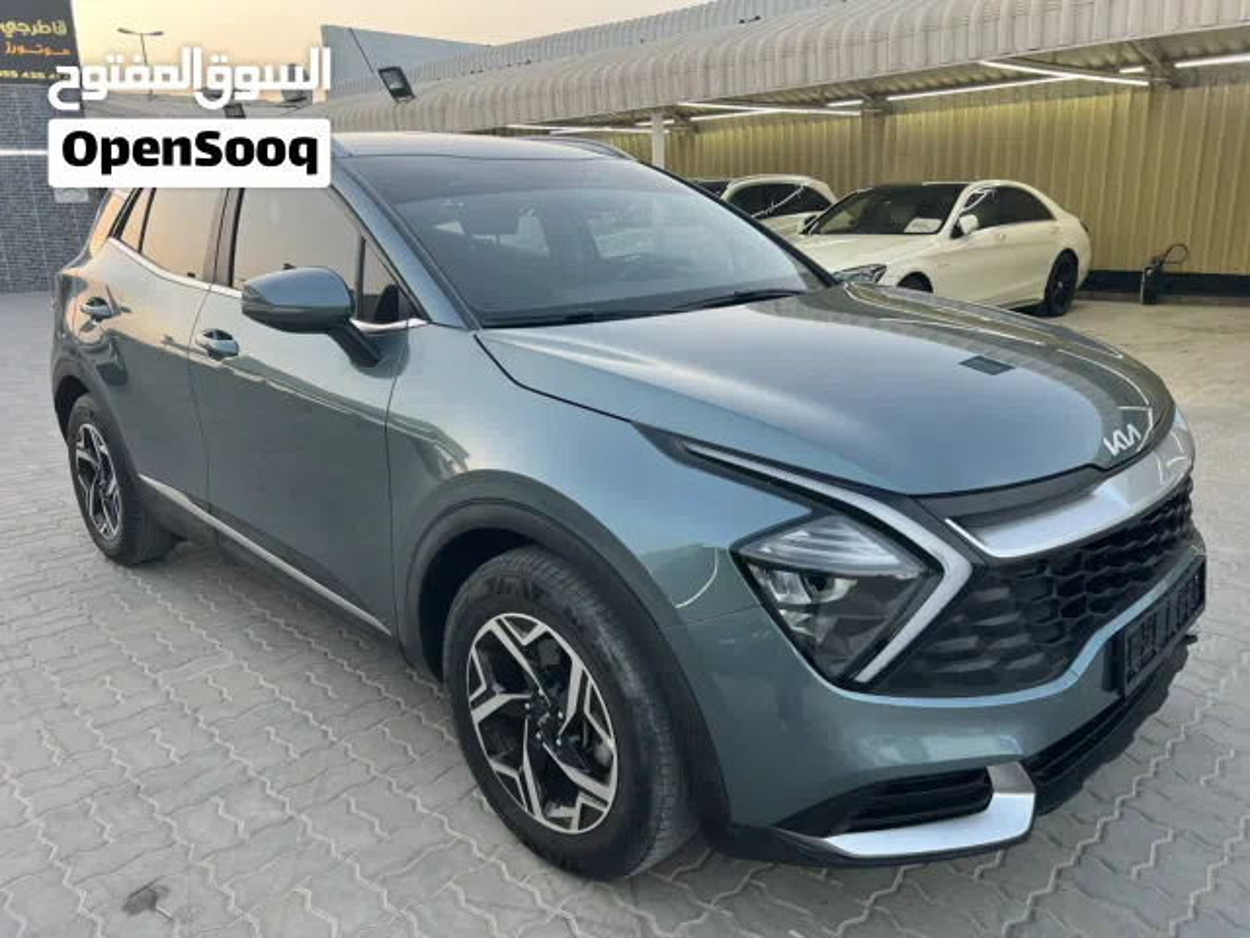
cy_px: 469
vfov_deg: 53.1
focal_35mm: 26
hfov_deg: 67.3
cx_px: 625
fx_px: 939
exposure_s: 1/121
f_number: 1.5
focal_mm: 5.7
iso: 80
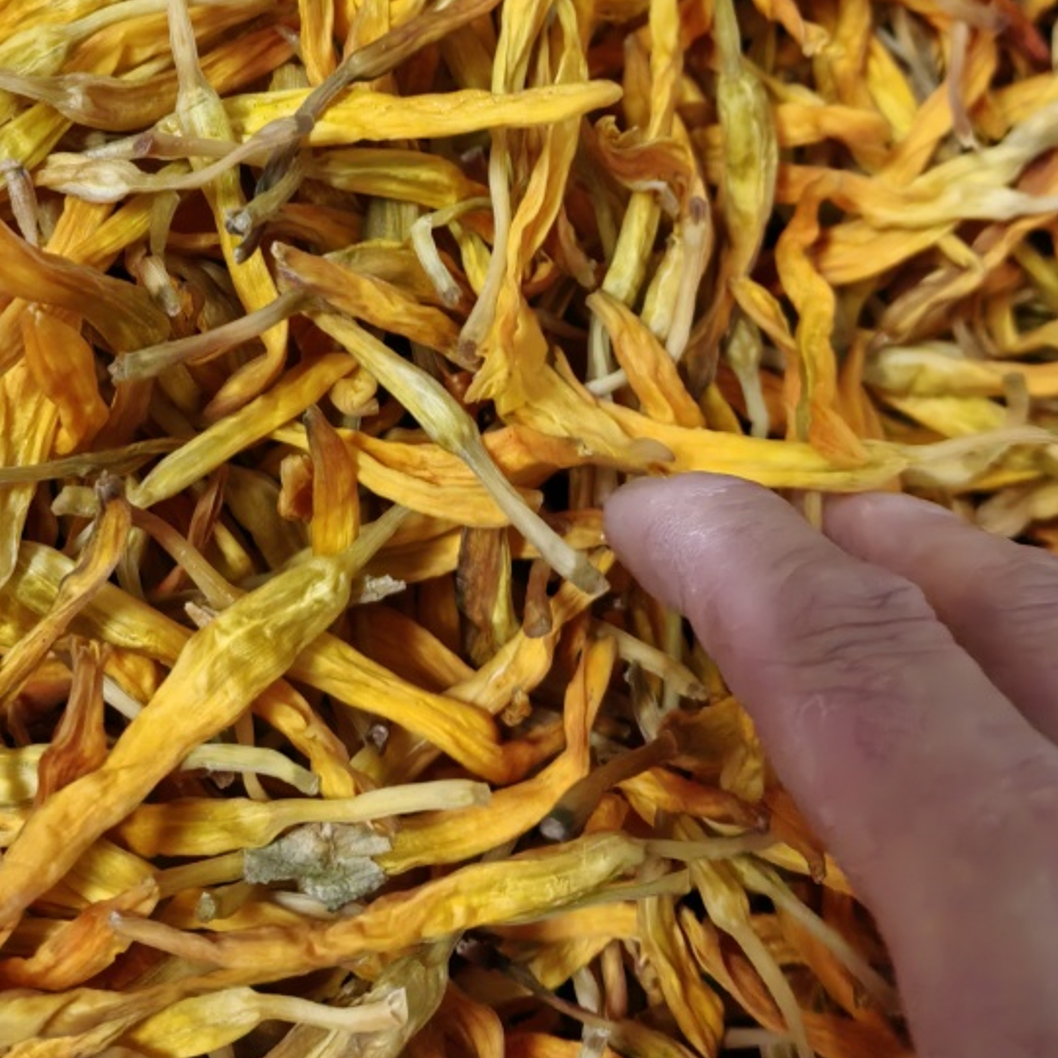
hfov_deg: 36.0
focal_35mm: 47
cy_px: 87
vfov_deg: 33.9
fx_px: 1625
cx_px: 484
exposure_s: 1/167
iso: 500
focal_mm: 5.72
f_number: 2
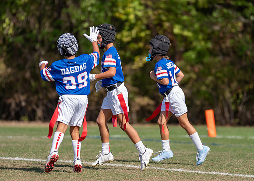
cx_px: 139
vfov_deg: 4.8
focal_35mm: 297
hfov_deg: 6.8
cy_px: 85
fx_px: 2141
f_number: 2.8
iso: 100
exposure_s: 1/1000
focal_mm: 200
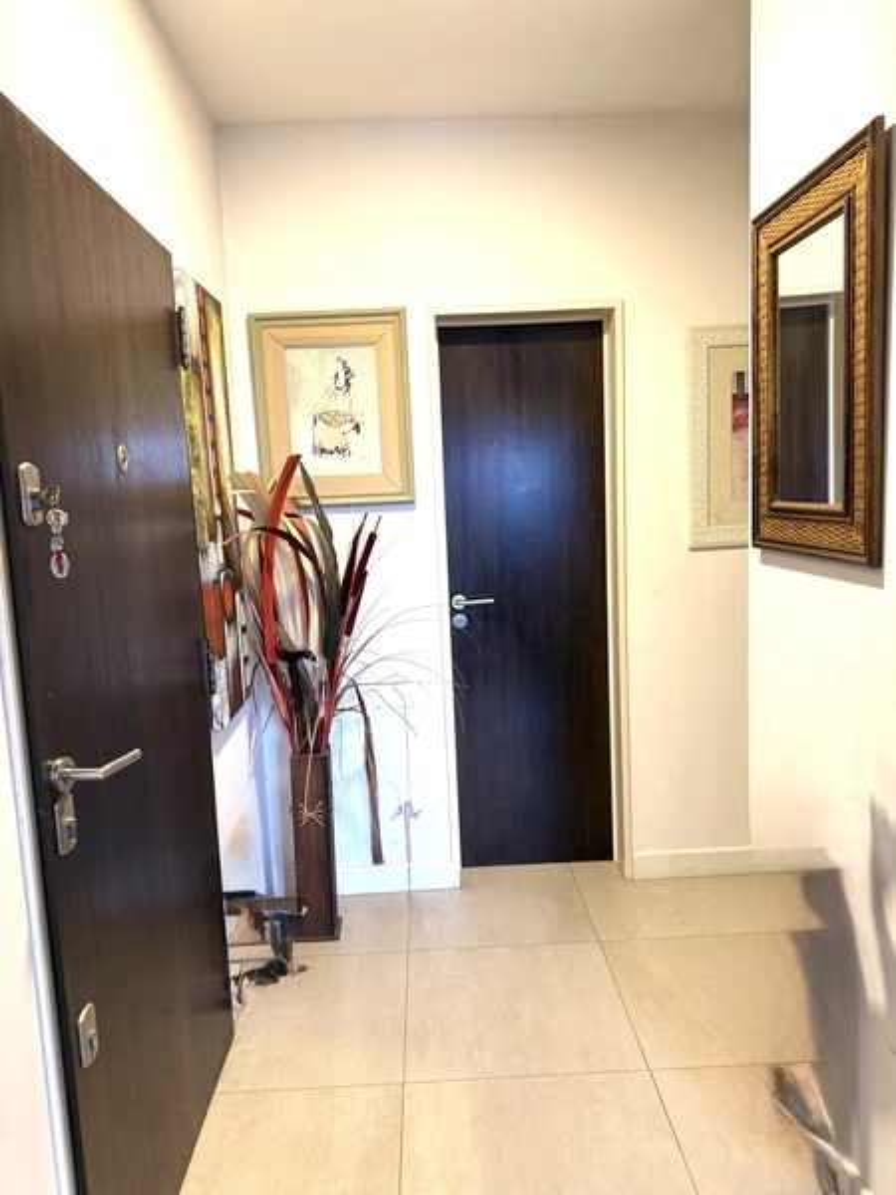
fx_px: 828
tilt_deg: -6.9
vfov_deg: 71.6
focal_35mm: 24
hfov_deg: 56.8
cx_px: 448
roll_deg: +2.4
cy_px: 598
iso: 160
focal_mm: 6.76
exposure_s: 1/50
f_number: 1.78
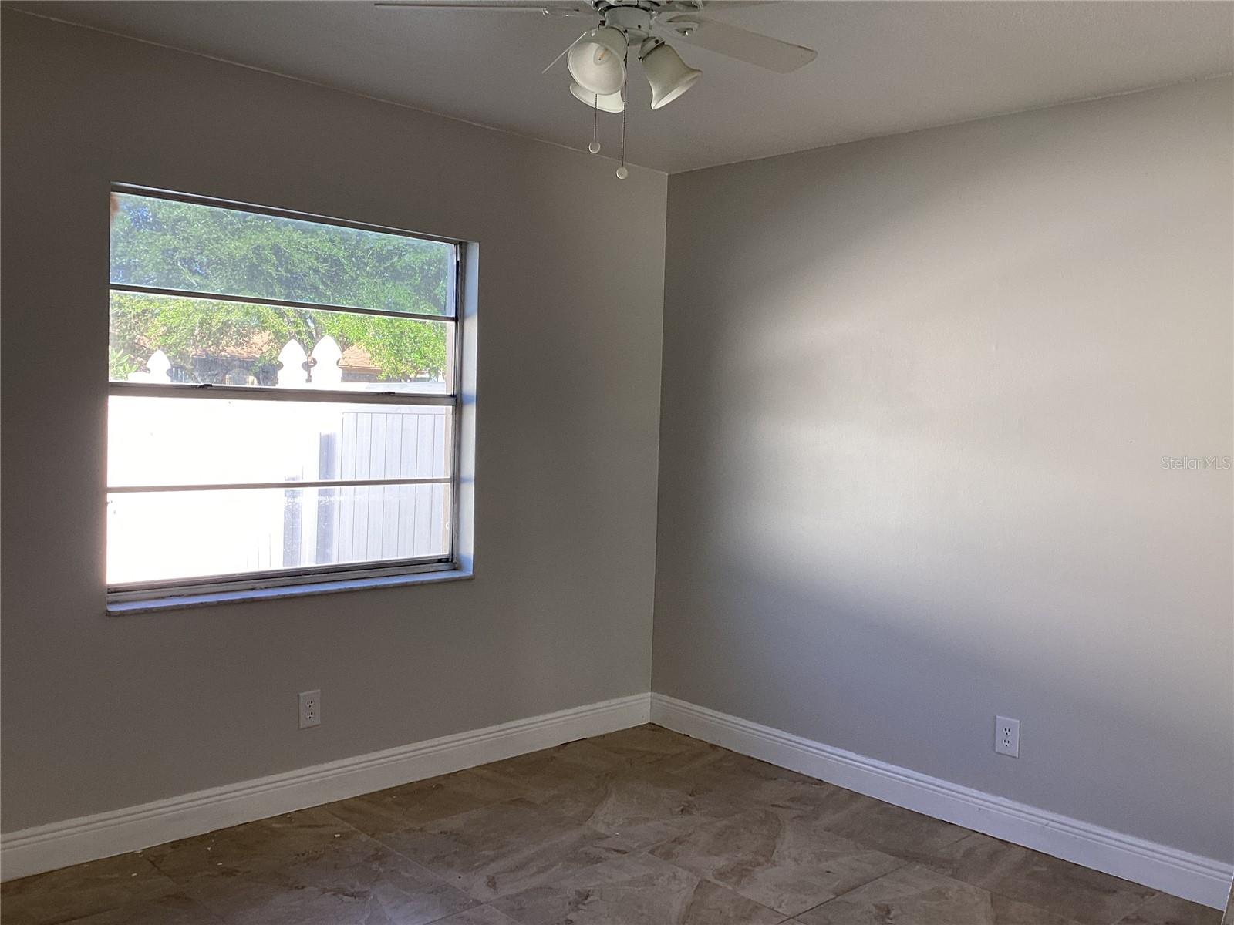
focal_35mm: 31
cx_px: 617
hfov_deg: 58.4
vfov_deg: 45.4
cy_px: 462
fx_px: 1105
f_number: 2.4
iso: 25
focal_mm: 3.3
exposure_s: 1/100
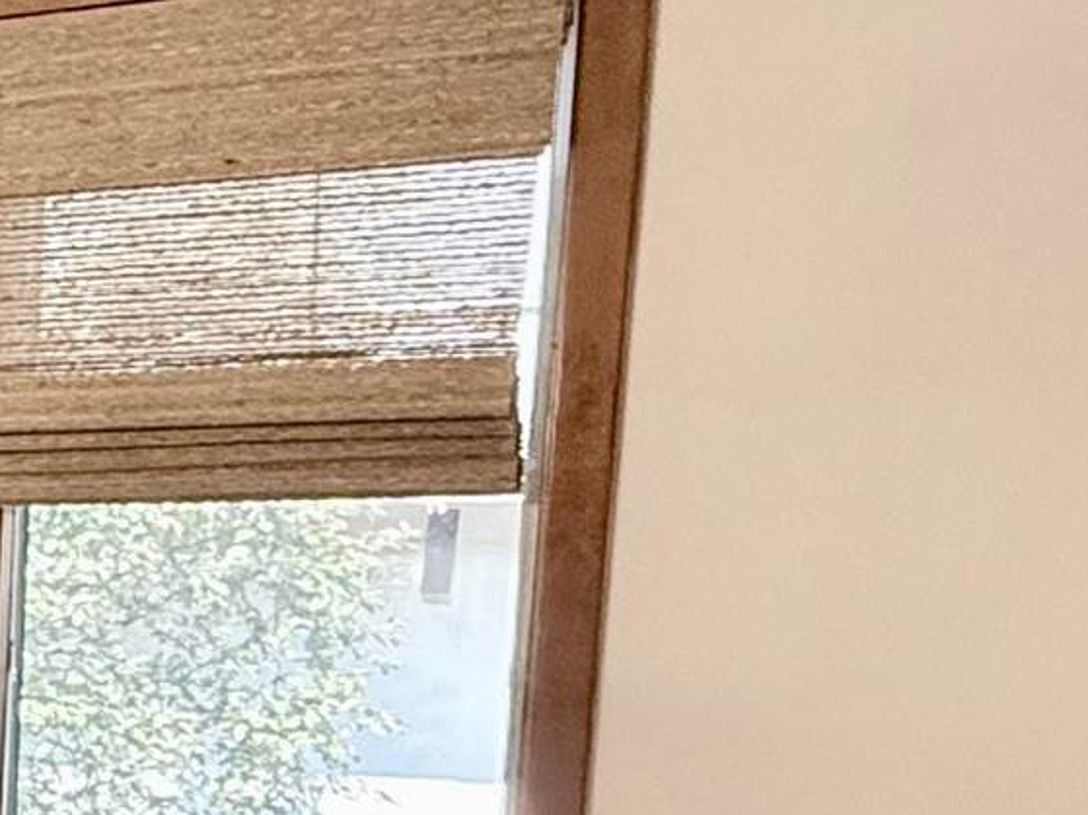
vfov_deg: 18.4
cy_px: 901
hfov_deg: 20.3
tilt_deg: -8.6
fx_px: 2420
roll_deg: +0.5
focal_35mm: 77
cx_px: -707
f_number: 2.2
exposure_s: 1/120
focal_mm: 2.22
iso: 200
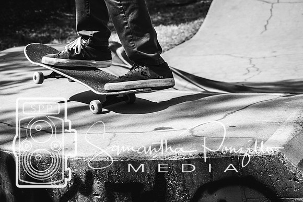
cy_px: 101
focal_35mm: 105
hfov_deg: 19.5
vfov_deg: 13.0
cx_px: 152
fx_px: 884
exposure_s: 1/800
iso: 200
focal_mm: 70
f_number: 7.1
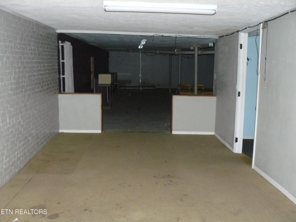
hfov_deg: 51.4
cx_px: 148
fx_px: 308
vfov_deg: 39.7
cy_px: 111
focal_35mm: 36
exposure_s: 1/30
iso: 400
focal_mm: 6
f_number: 2.8
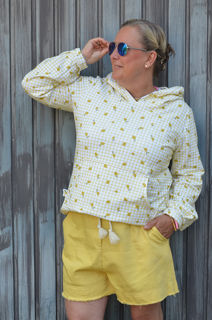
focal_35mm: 75
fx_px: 665
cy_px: 160
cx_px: 106
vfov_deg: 27.0
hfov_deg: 18.1
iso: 200
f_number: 6.3
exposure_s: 1/160
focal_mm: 50
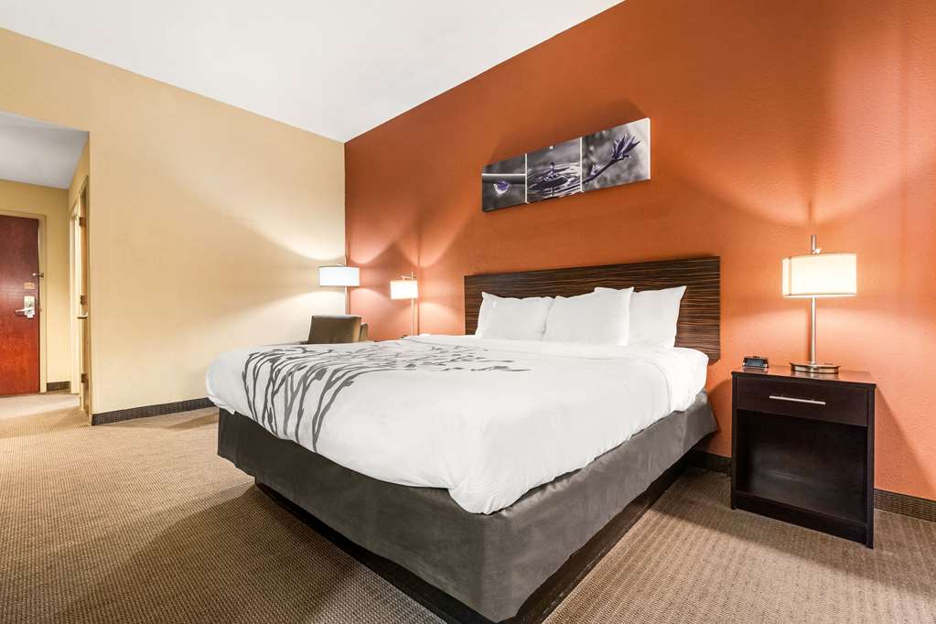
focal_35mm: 15
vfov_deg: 77.3
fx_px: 390
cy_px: 312
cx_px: 468
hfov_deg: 100.4
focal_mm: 10
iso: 400
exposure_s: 1/1.67
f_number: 7.1
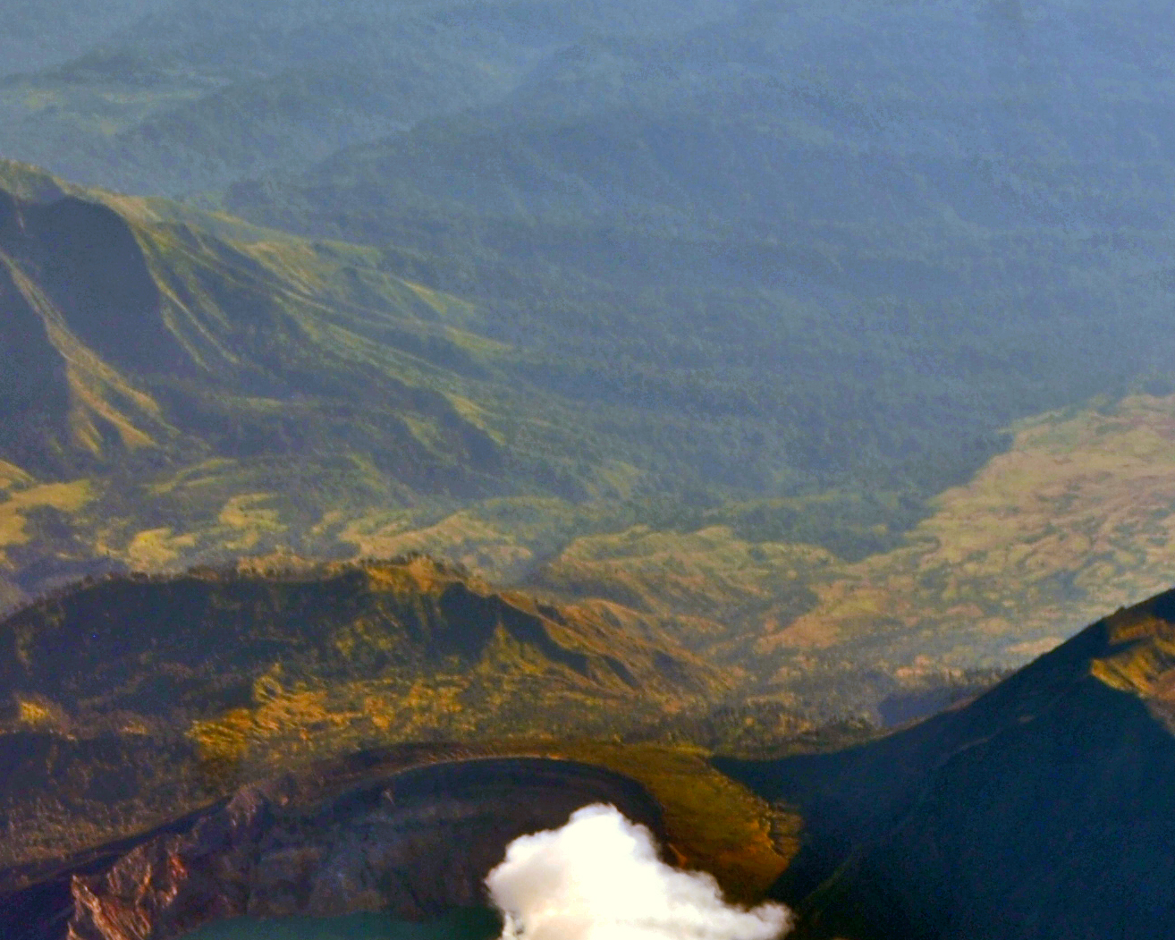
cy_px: 617
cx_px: 590
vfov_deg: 6.8
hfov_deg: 8.5
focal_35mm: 228
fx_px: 7942
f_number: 7.1
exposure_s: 1/200
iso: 100
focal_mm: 55
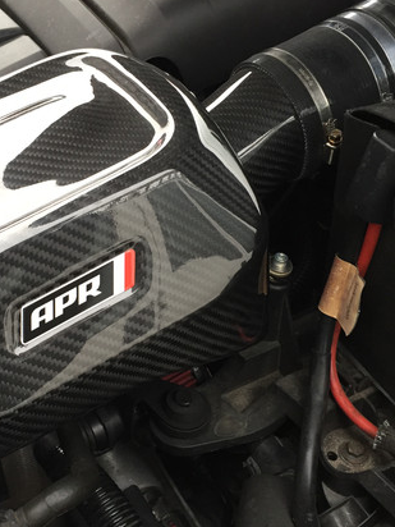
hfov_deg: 32.0
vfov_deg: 42.1
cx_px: 150
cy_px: 272
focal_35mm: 45
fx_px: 685
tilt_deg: -43.3
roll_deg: +1.0
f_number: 2.2
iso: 50
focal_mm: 4.15
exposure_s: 1/30
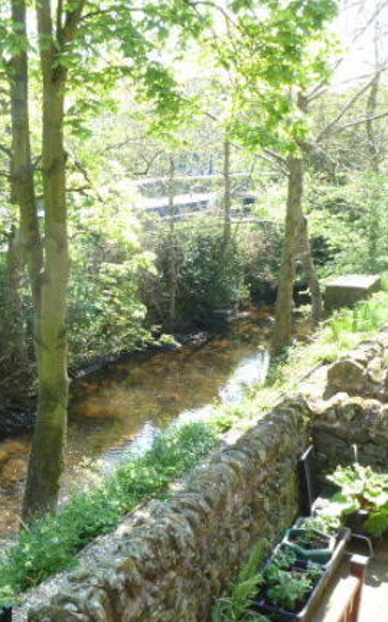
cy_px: 314
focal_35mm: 43
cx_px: 6
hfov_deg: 28.2
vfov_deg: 46.2
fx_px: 728
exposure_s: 1/60
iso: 100
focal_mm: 5.4
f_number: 3.5
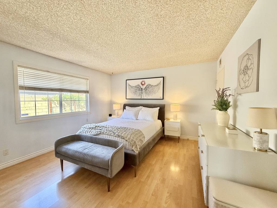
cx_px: 138
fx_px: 112
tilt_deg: -1.7
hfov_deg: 102.1
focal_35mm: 14
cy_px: 104
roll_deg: +0.3
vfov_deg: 85.7
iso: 200
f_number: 2.2
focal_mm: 2.22
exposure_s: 1/120
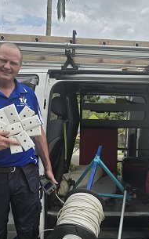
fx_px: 261
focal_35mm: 40
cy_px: 139
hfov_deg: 31.5
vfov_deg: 49.1
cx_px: 106
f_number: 1.7
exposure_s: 1/381
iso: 12
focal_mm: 6.3
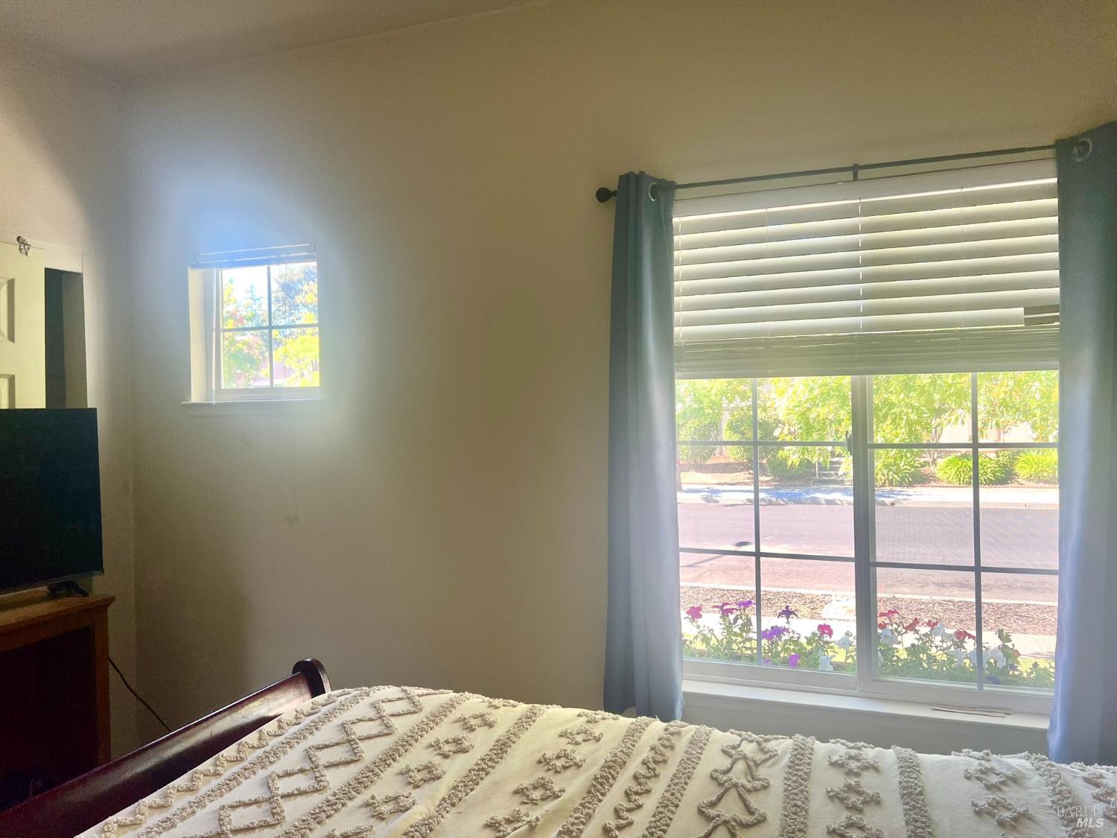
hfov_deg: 67.3
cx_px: 558
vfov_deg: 53.1
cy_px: 419
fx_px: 839
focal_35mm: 26
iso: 40
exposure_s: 1/124
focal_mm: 5.7
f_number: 1.5
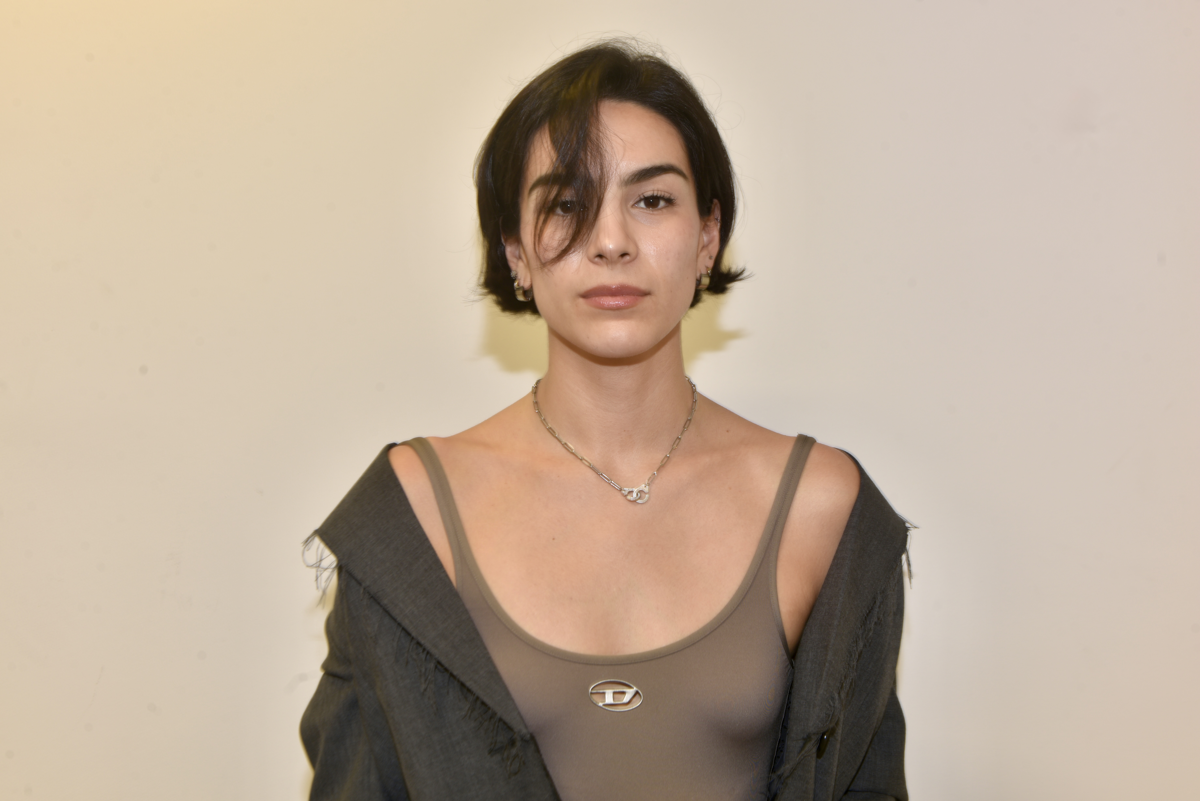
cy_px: 400
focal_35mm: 45
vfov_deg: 29.9
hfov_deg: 43.6
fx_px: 1500
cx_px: 600
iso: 50
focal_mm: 45
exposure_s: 1/4
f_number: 9
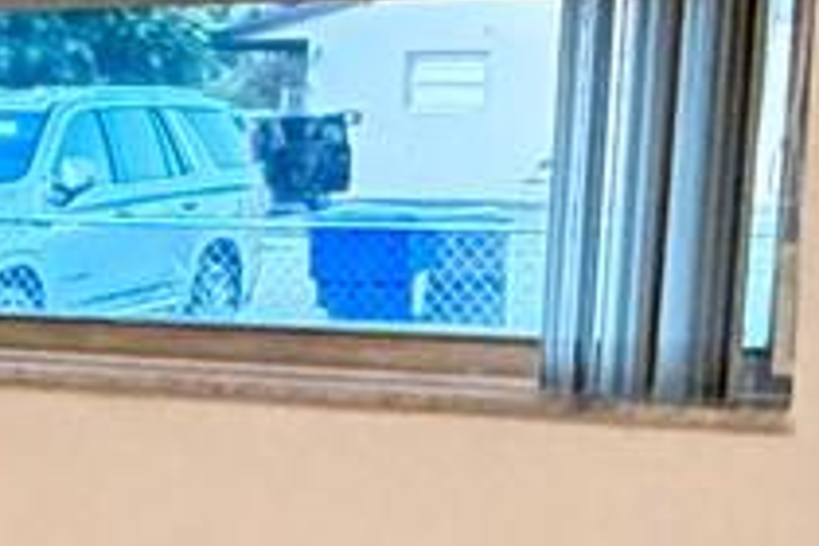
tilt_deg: -9.2
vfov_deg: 12.2
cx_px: -452
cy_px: 519
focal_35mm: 111
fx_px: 2525
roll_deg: +1.4
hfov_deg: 16.6
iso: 500
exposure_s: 1/60
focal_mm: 2.22
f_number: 2.2
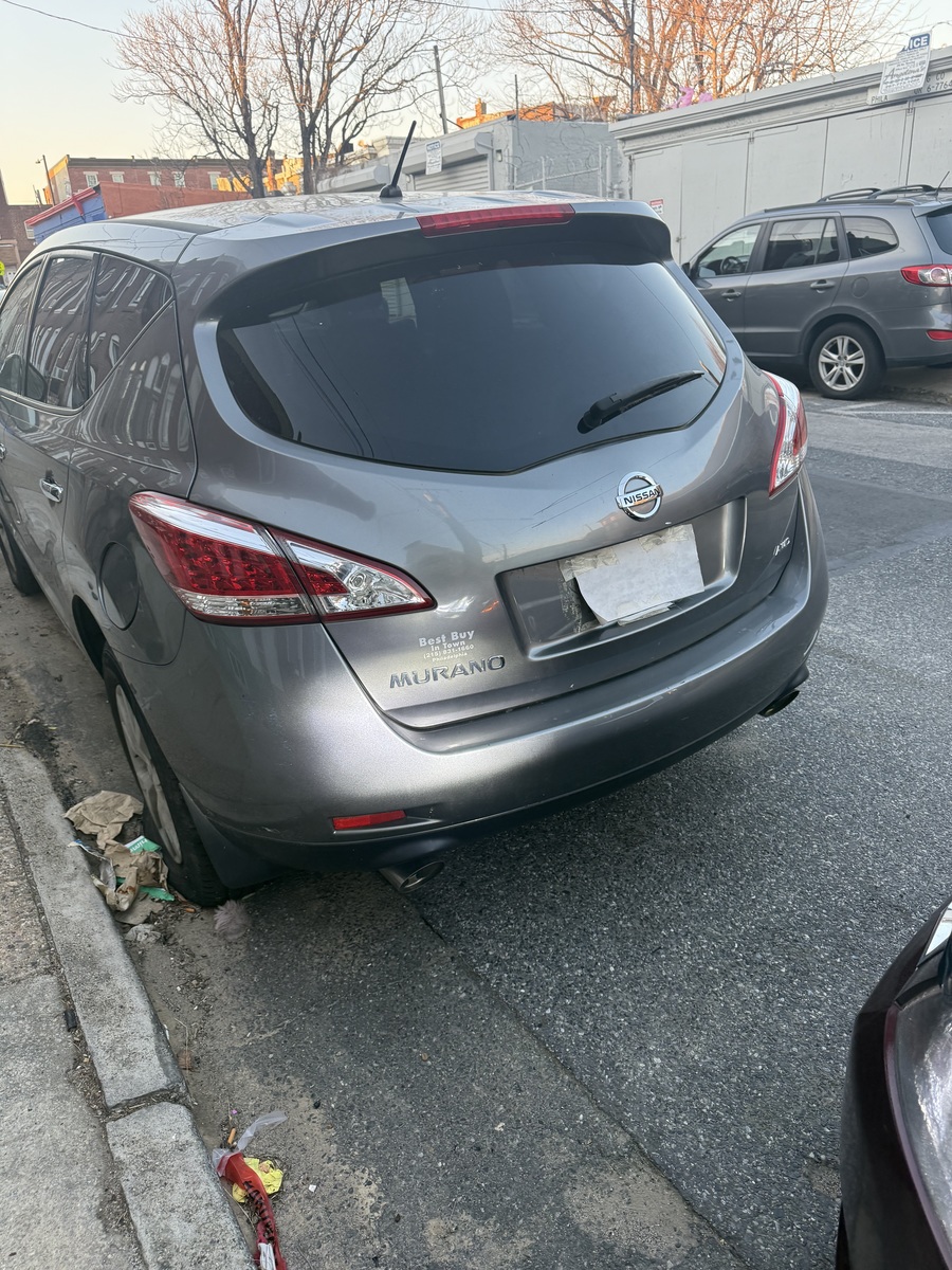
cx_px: 476
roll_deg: +3.4
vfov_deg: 71.6
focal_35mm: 24
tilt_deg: -21.9
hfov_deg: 56.8
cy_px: 635
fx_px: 880
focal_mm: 6.76
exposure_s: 1/227
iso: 125
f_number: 1.78
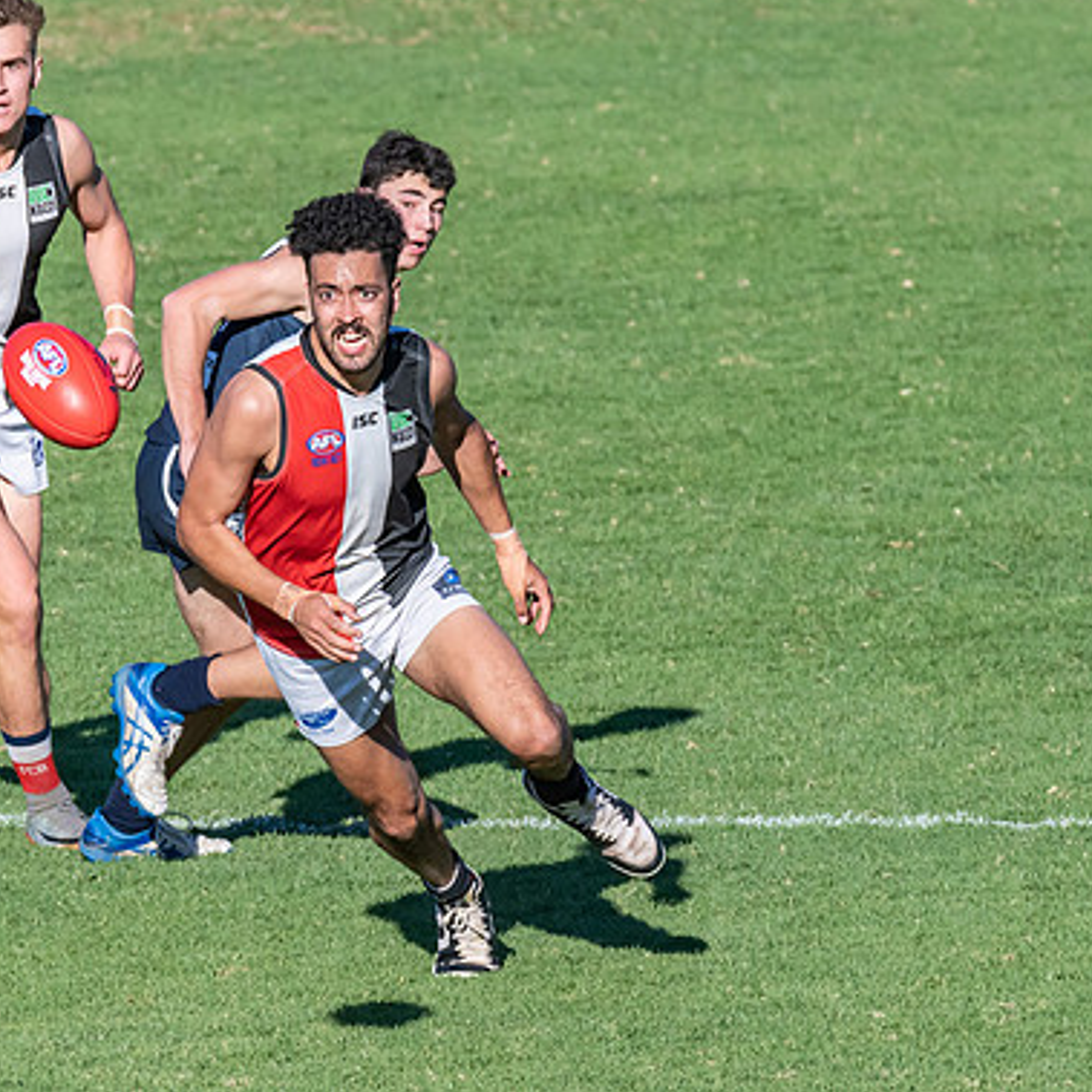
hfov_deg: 1.9
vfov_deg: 1.9
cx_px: 100
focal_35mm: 936
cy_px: 592
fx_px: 33406
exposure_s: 1/2500
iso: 800
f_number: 10
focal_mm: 380
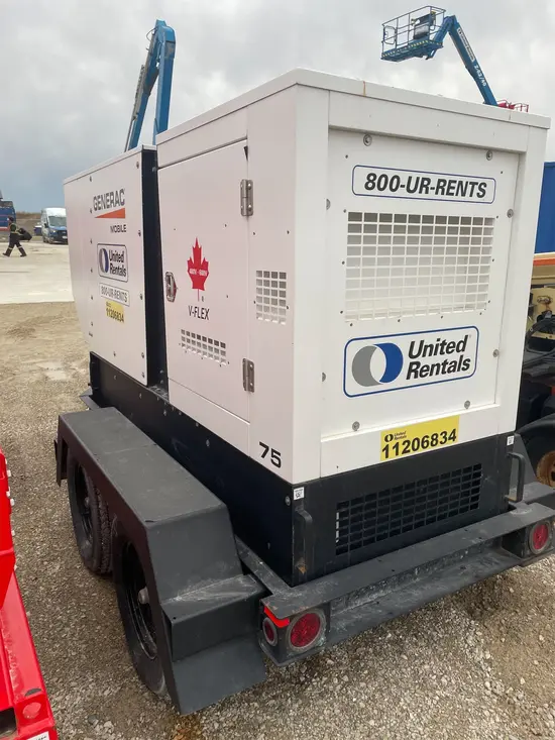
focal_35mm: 26
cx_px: 278
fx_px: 556
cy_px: 370
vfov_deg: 67.3
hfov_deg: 53.1
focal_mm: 4.2
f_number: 1.6
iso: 64
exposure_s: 1/121
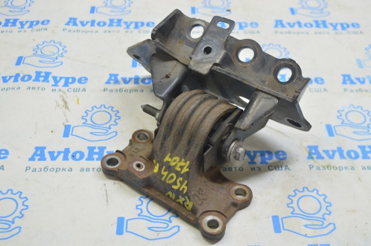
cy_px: 123
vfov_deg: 28.0
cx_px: 186
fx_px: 494
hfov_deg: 41.1
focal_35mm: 48
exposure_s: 1/20
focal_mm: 32
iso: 400
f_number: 5.6
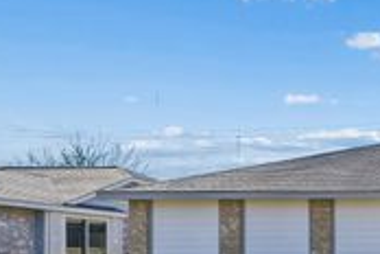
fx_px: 454
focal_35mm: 43
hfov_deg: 33.9
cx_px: 485
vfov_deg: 29.5
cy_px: 244
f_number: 8
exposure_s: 1/3200
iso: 640
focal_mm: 15
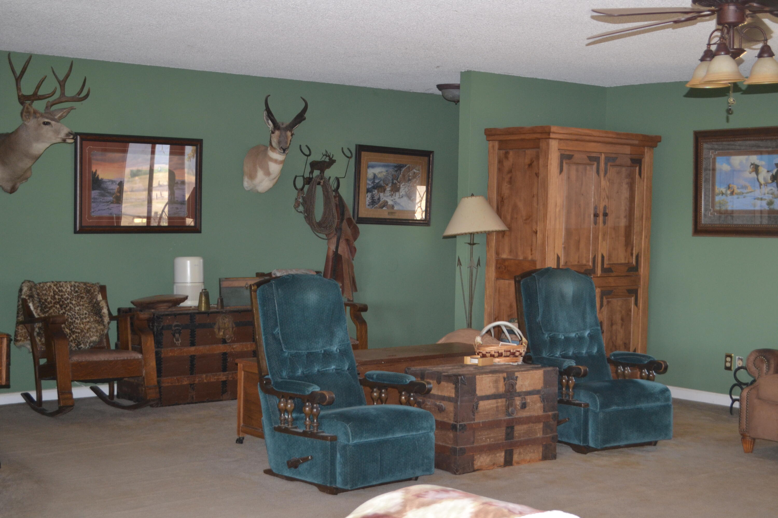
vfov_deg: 25.1
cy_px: 259
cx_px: 389
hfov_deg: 36.9
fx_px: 1167
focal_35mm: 54
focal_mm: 36
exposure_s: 1/60
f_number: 5
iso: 720
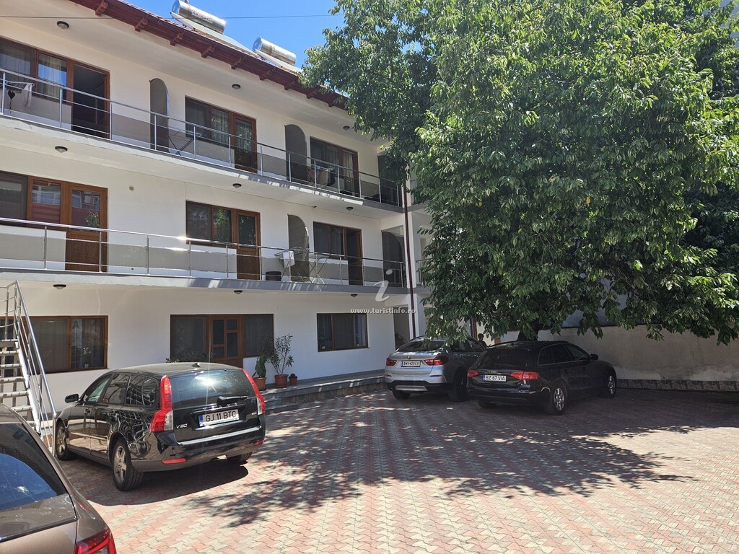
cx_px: 370
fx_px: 491
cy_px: 277
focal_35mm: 23
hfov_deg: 73.9
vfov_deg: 58.9
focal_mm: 5.4
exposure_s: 1/736
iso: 25
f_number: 1.8
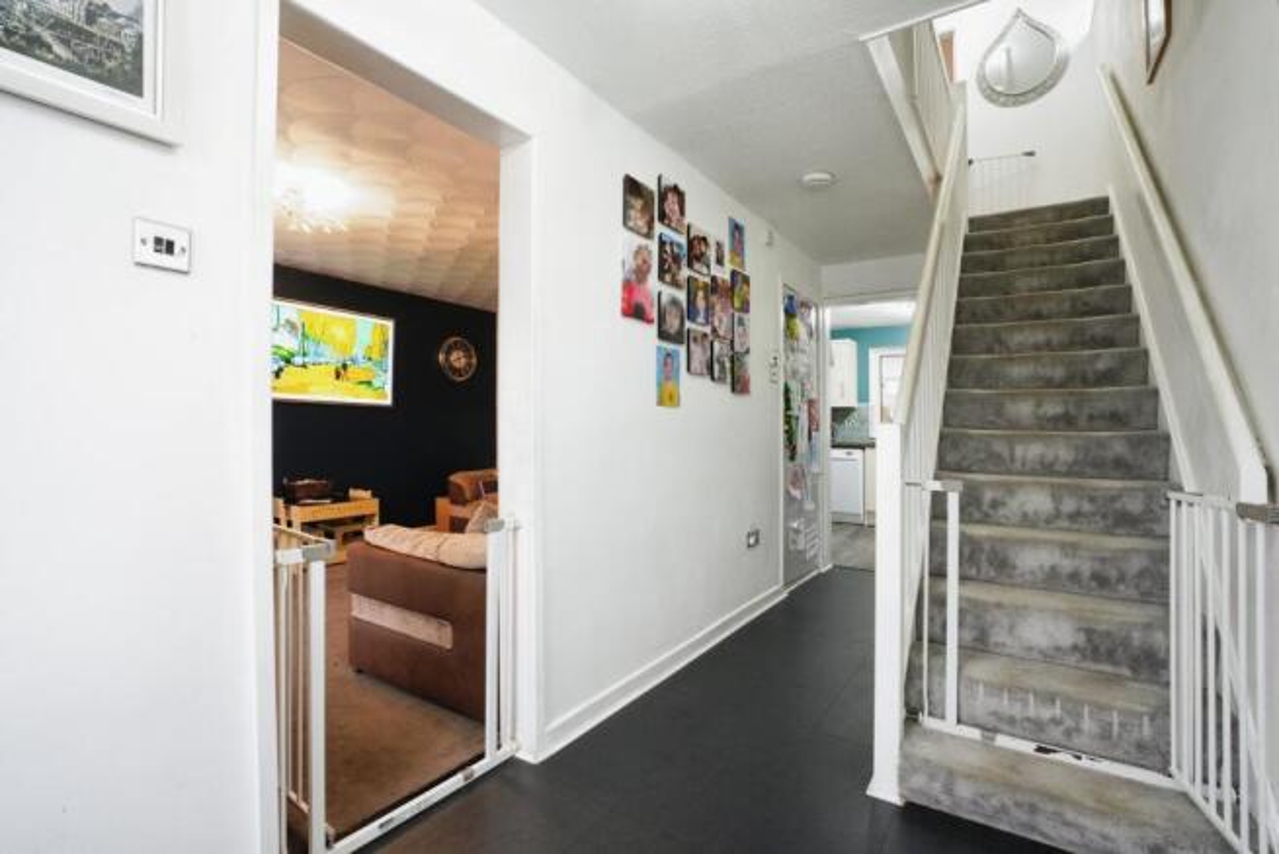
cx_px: 640
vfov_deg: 73.8
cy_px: 427
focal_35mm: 16
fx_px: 569
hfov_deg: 96.7
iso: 1250
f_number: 9
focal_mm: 16
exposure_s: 1/8
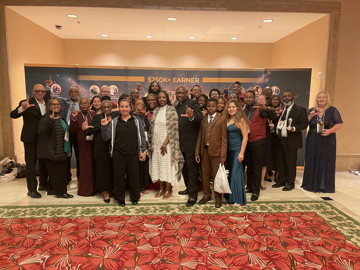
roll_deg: -1.2
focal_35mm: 25
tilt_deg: -8.0
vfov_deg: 54.9
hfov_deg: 69.4
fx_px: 260
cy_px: 135
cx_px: 180
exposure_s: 1/40
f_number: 1.6
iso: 500
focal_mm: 5.1
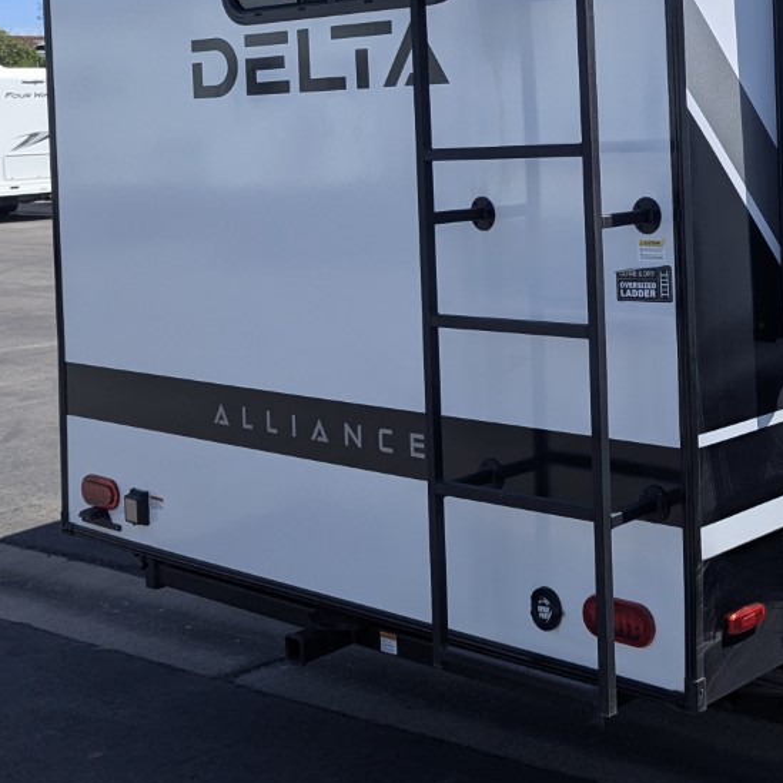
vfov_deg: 30.9
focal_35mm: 54
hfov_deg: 29.9
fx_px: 1382
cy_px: 171
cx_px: 744
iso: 47
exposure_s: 1/2463
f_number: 1.85
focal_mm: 6.81
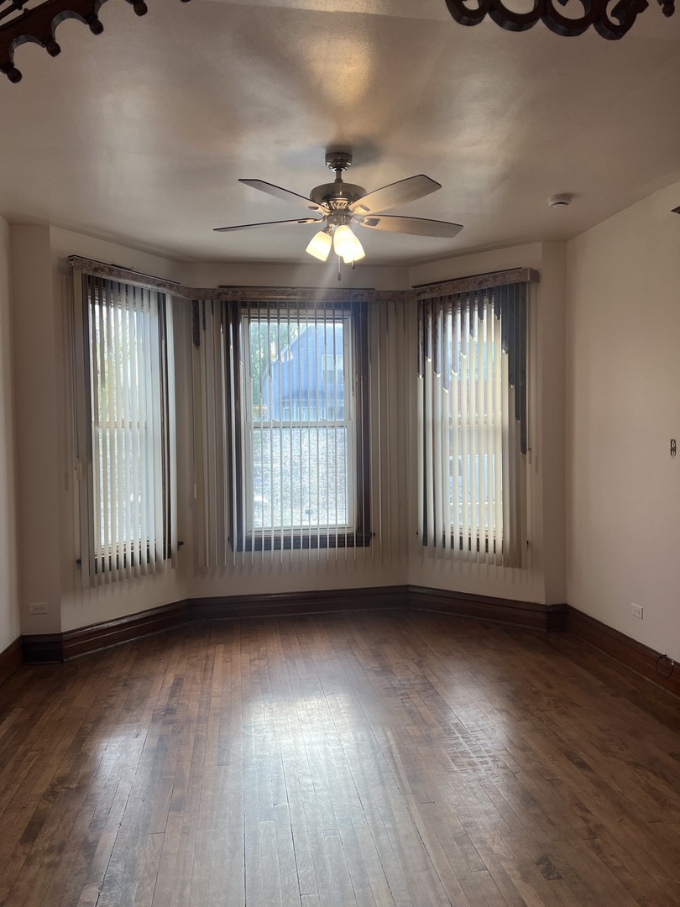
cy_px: 454
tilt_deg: -0.1
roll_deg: +1.6
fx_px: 681
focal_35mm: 26
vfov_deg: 67.3
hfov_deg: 53.1
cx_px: 340
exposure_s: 1/155
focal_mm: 5.7
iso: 40
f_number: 1.5
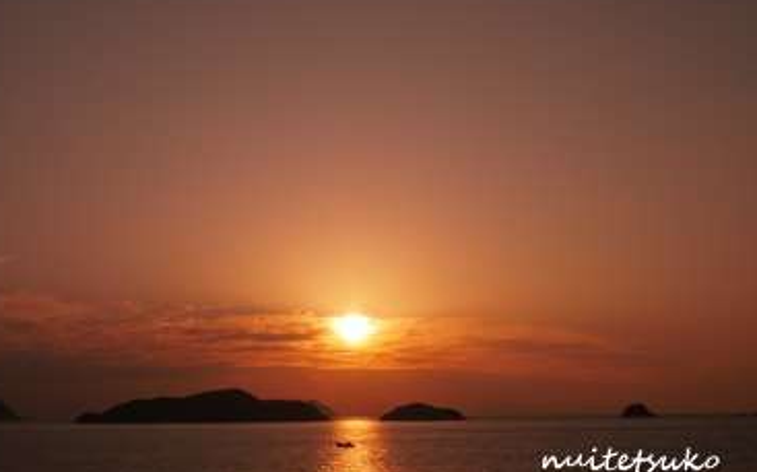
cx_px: 351
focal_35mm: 74
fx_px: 1526
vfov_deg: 17.6
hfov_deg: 27.9
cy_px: 214
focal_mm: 32
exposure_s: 1/6400
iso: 250
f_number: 5.6
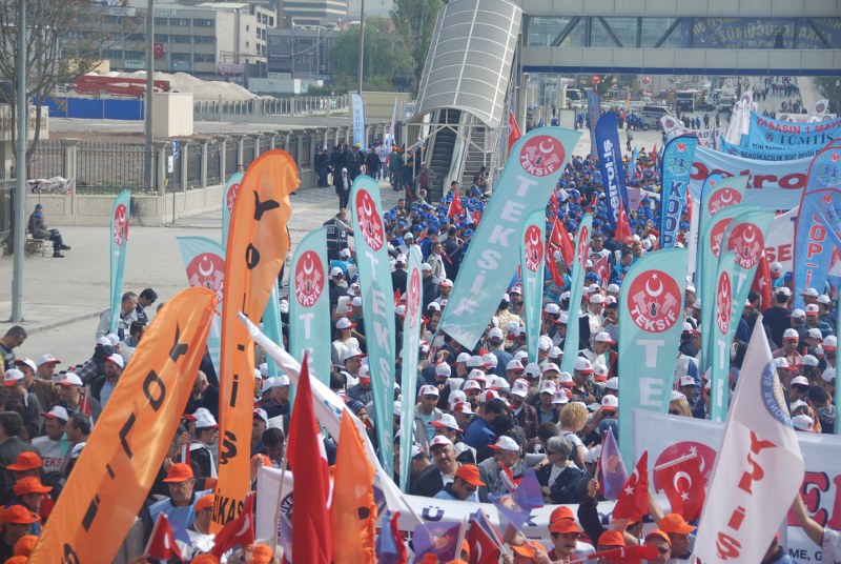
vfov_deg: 12.2
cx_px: 420
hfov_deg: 18.2
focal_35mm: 112
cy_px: 282
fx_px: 2632
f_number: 5.6
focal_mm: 75
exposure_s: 1/500
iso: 110
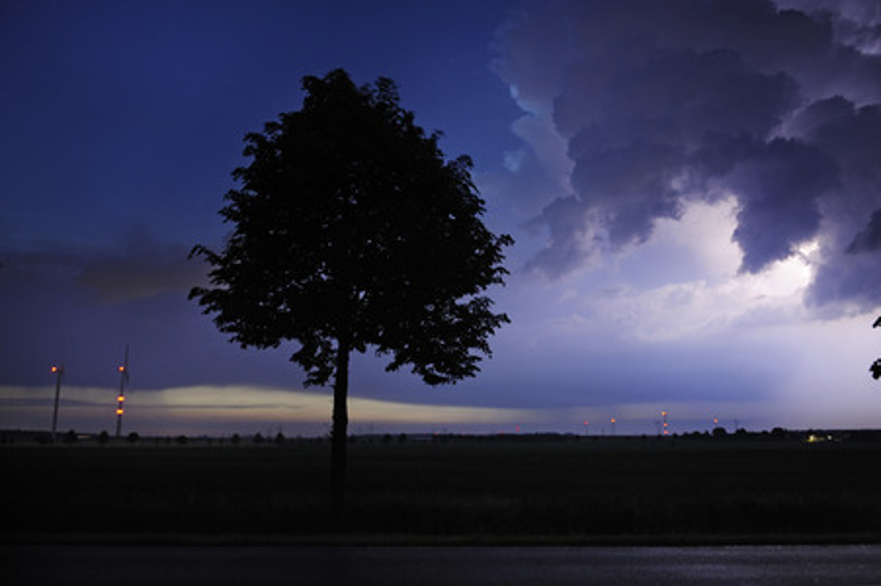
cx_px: 440
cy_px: 293
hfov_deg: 63.7
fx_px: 709
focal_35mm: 29
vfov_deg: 44.9
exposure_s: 2.5
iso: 1000
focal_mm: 29
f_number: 2.8
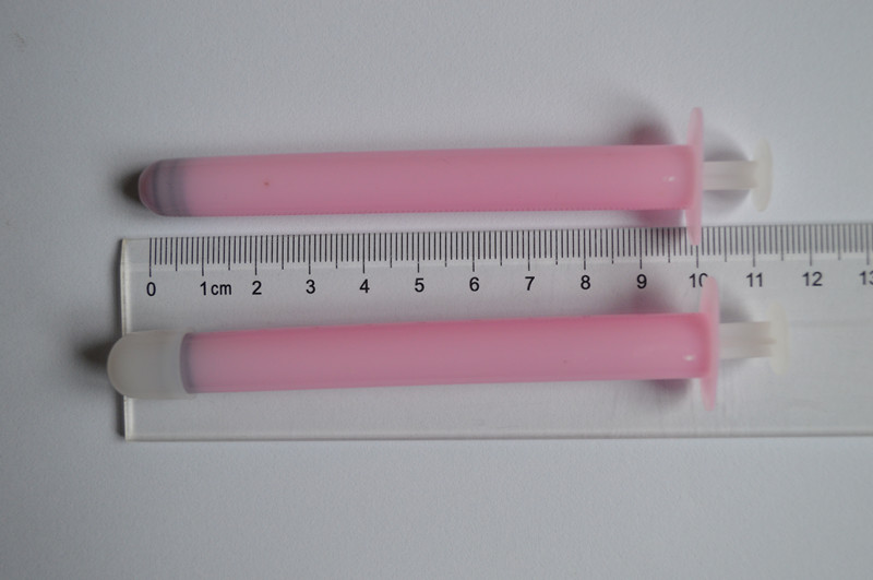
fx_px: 944
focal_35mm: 39
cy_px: 290
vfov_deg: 34.1
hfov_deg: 49.6
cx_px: 436
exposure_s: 1/80
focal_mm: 26
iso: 400
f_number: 4.5
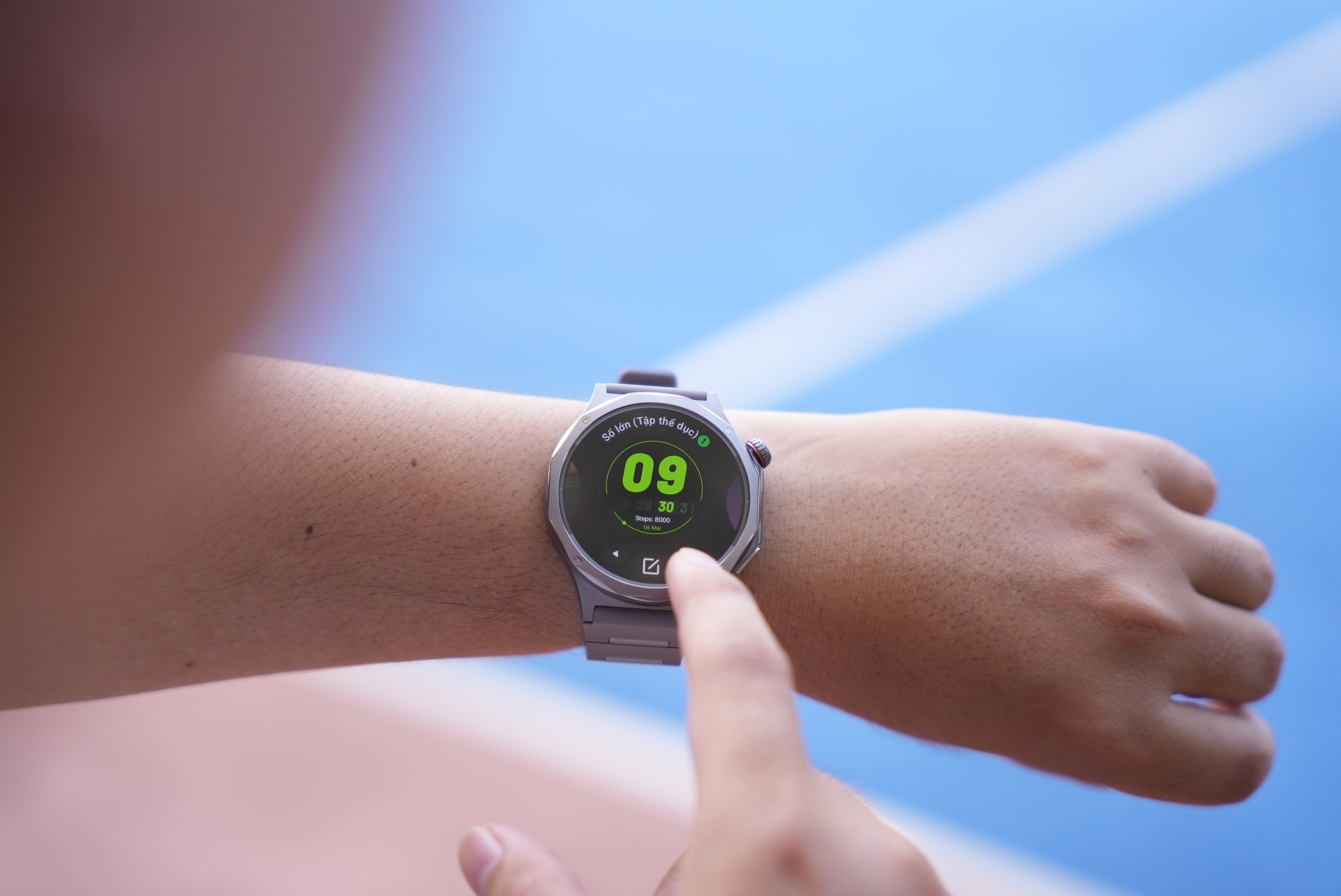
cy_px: 448
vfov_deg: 19.5
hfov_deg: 28.8
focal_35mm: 70
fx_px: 2609
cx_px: 670
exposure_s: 1/1600
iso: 800
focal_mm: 70
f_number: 2.8
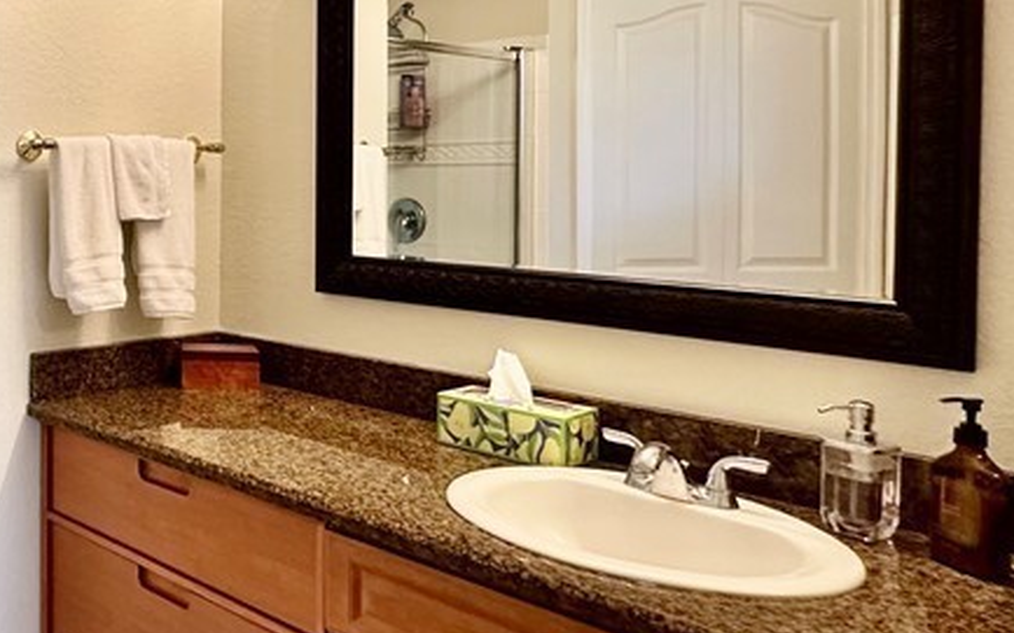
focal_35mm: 35
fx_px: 967
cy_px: 201
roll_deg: +0.0
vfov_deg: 35.8
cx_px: 63
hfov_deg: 48.3
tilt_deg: -0.7
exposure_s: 1/120
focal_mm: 2.22
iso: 320
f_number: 2.2
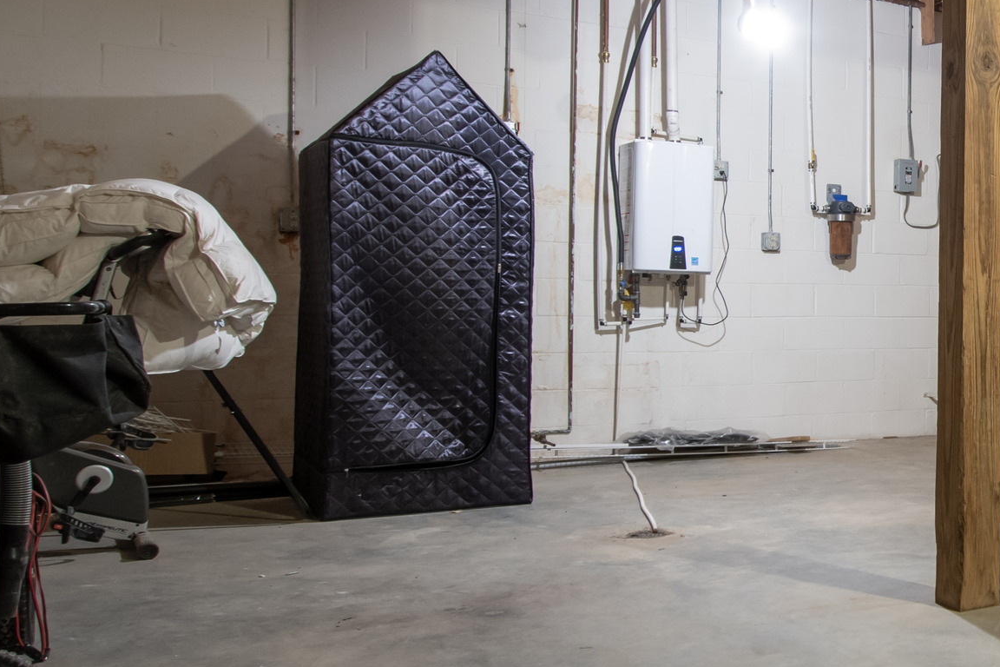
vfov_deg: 33.4
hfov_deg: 40.6
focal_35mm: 40
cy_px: 314
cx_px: 1060
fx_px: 1111
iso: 250
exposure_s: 1
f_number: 4.5
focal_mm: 10
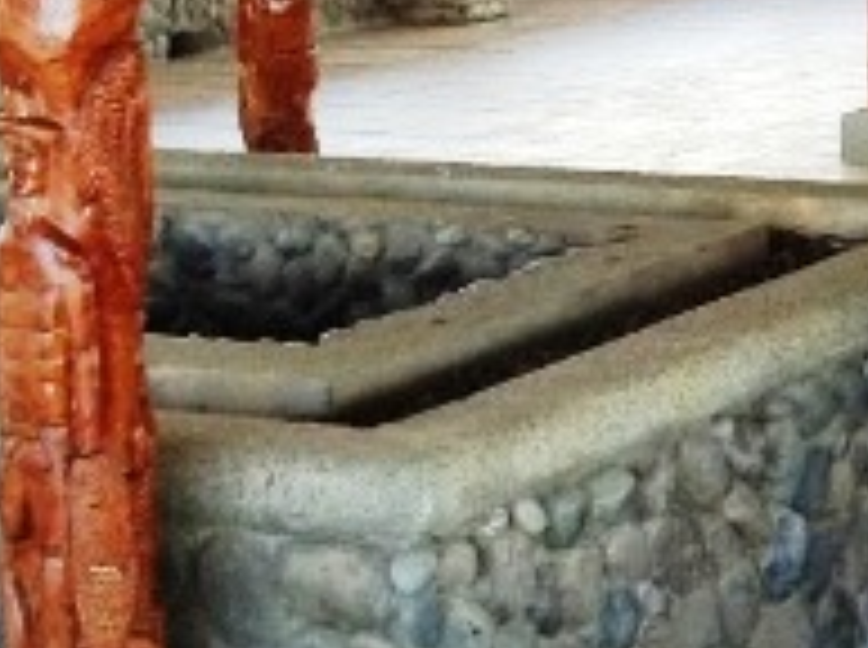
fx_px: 3429
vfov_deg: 10.6
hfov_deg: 13.4
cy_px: -140
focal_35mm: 137
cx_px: 1372
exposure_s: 1/120
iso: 50
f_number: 2.4
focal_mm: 3.3
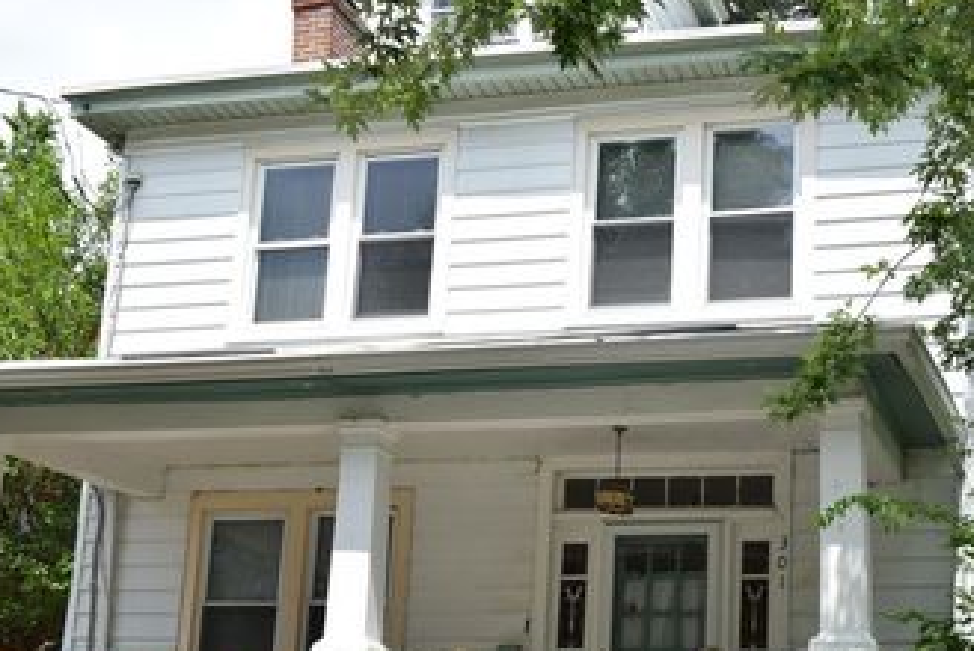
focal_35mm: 64
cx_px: 671
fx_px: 1732
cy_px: 476
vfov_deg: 21.1
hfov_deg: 31.1
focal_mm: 28
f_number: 10
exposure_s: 1/400
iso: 200
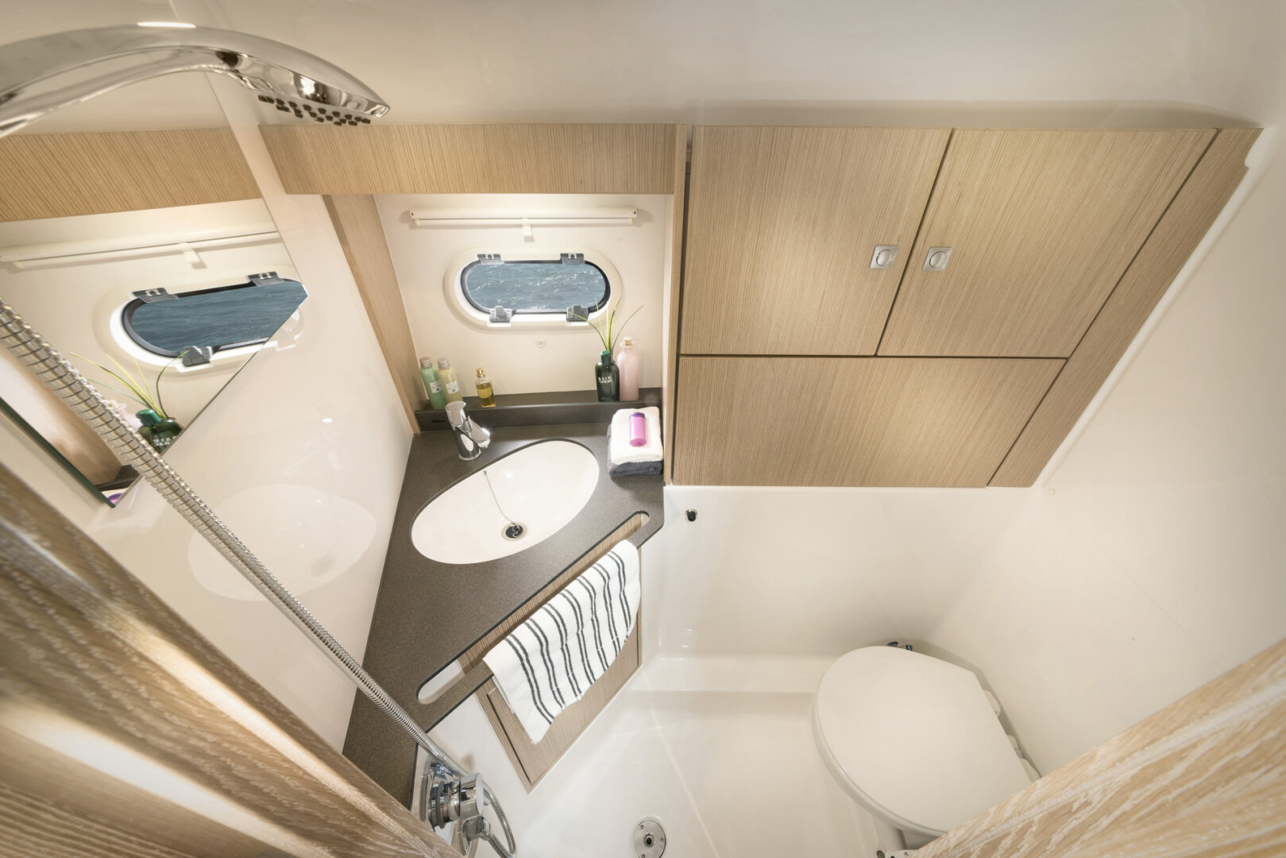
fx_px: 429
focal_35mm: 12
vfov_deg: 90.0
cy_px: 429
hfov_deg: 112.6
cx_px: 643
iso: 125
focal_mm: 12
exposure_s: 1
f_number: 16
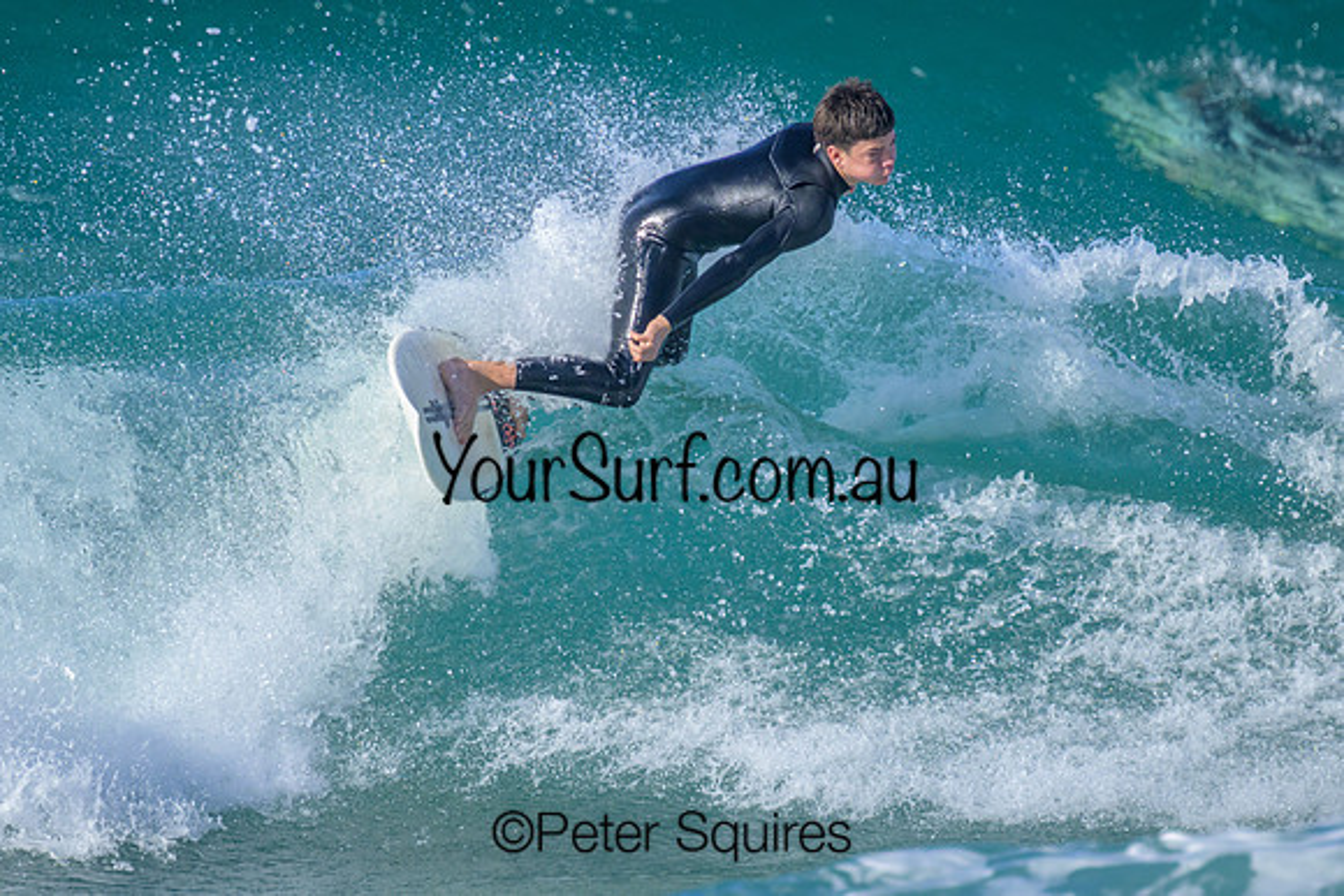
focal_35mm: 1100
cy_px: 528
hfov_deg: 1.9
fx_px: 41077
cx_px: 650
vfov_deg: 1.3
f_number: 11
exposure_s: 1/2000
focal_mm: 800
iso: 1400
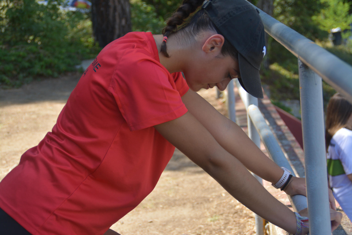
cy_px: 118
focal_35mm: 102
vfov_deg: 13.4
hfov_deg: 20.0
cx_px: 176
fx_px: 997
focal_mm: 68
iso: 220
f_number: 5.6
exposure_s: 1/500
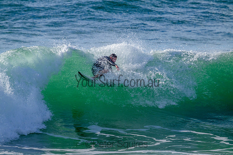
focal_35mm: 800
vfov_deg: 1.7
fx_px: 5179
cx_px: 116
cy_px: 78
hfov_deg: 2.6
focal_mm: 800
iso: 800
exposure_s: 1/2000
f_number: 11
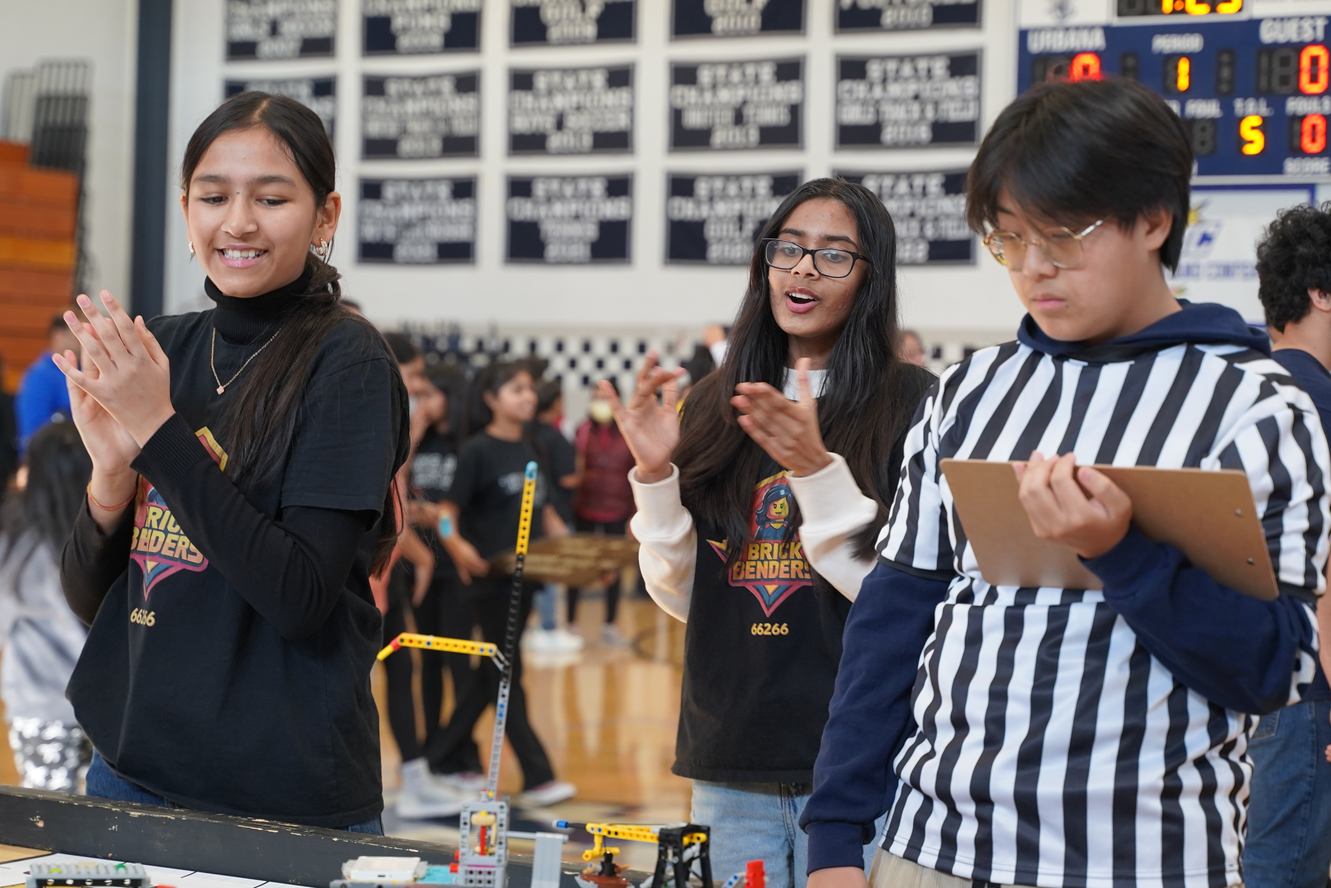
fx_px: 2994
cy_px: 506
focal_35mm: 81
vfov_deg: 16.8
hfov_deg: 25.1
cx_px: 706
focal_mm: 66
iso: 1250
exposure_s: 1/160
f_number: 4
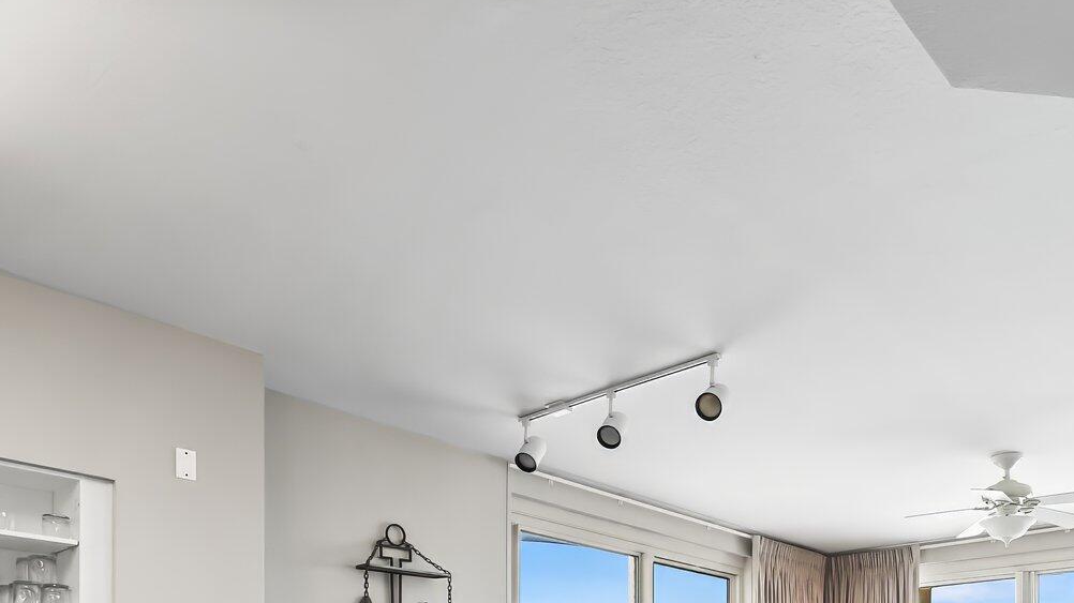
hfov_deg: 63.2
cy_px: 718
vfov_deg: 32.4
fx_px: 854
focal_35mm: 30
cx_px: 686
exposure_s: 1/60
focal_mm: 14
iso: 12800
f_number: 9
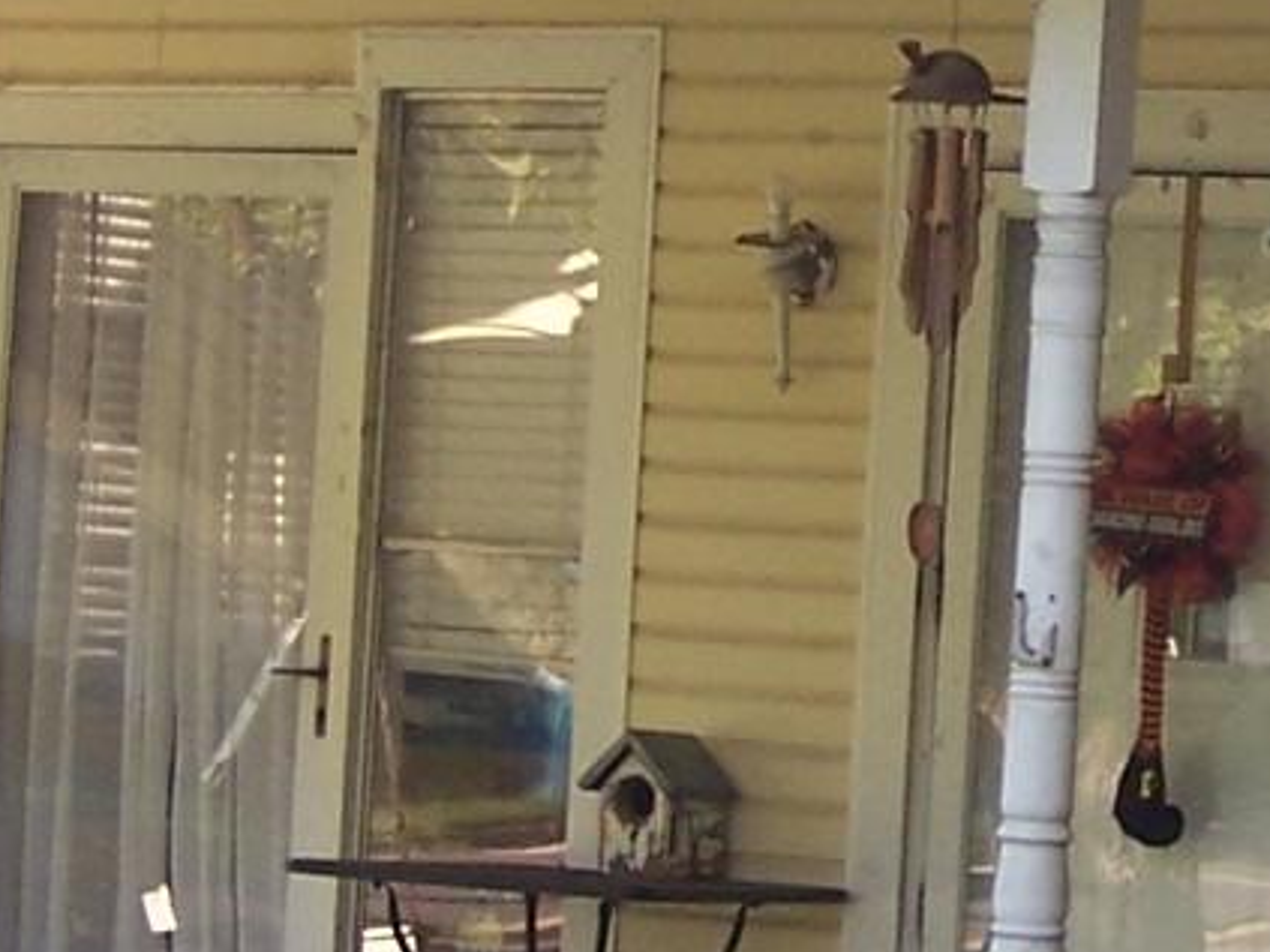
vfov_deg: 8.1
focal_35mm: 184
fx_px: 6749
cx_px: 1510
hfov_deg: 10.6
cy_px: 258
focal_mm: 6.3
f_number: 2.8
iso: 80
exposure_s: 1/100
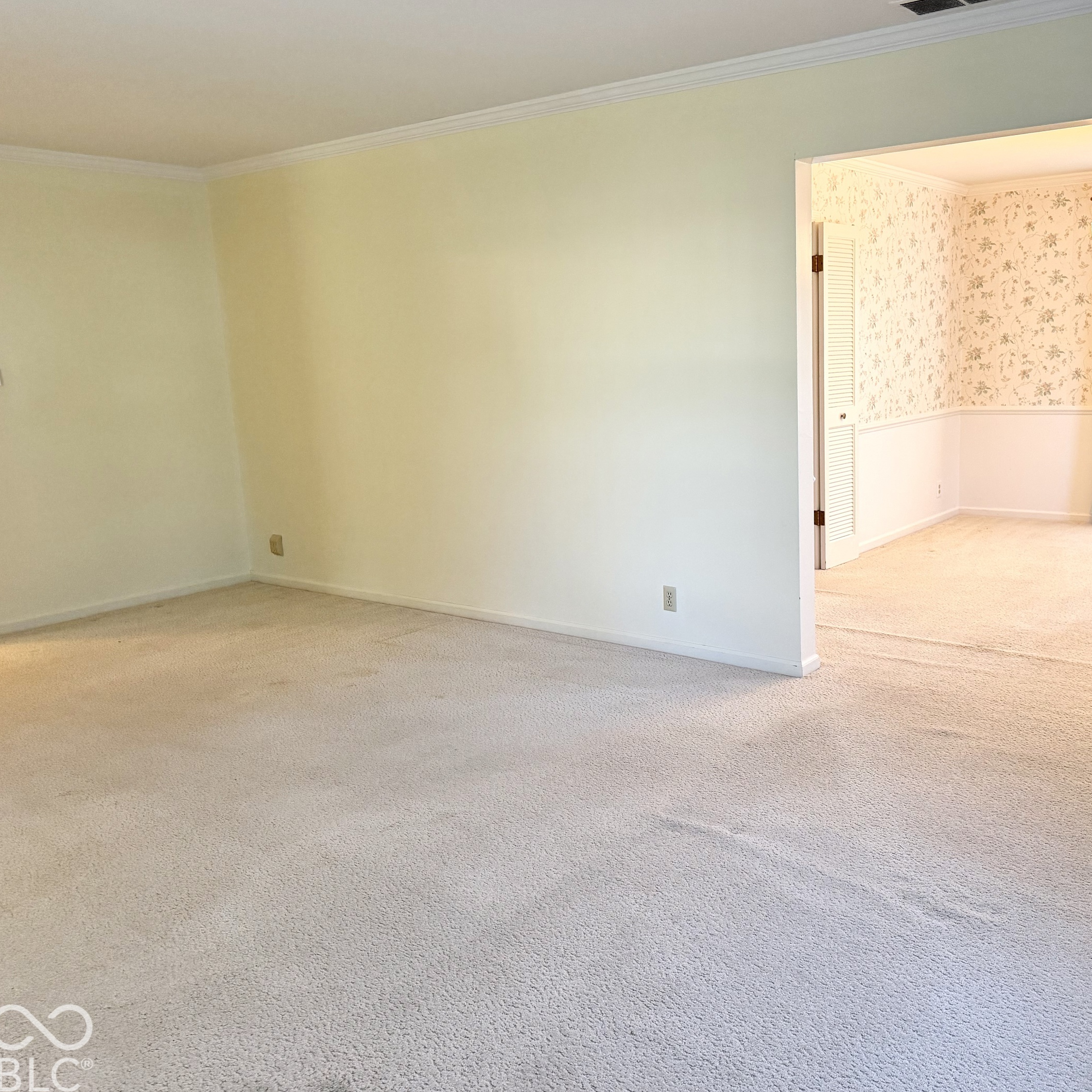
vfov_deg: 55.6
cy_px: 542
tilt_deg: -10.4
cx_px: 726
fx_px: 1035
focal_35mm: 29
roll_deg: +1.9
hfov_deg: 54.5
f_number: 1.78
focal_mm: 6.76
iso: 320
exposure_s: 1/120
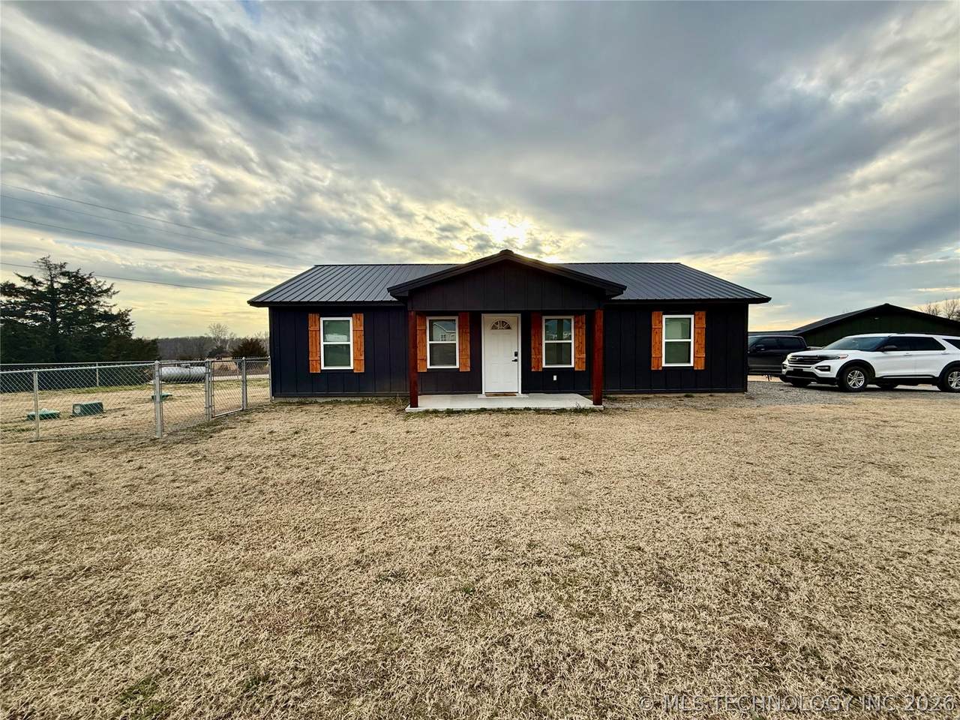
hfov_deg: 102.1
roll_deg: +0.7
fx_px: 388
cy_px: 360
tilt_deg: -1.8
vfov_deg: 85.7
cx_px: 480
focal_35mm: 14
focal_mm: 2.22
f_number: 2.2
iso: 64
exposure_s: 1/436
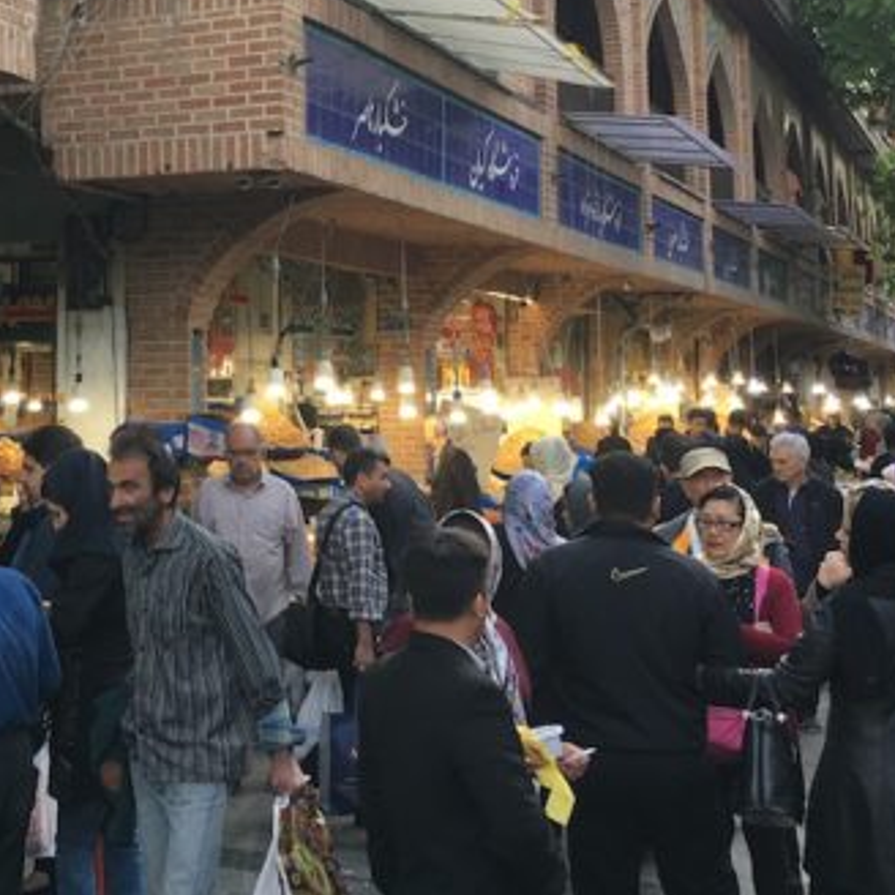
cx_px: 147
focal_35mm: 60
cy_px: 175
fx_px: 1755
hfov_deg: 27.9
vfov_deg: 28.0
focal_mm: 4.15
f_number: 2.2
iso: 25
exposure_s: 1/180
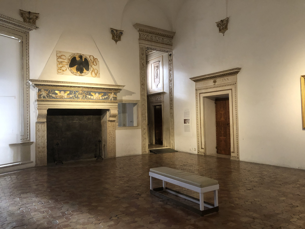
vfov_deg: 49.7
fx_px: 247
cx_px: 152
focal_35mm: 28
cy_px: 114
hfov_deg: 63.4
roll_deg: +0.2
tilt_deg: -3.6
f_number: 1.8
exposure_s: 1/14
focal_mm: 4
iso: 80
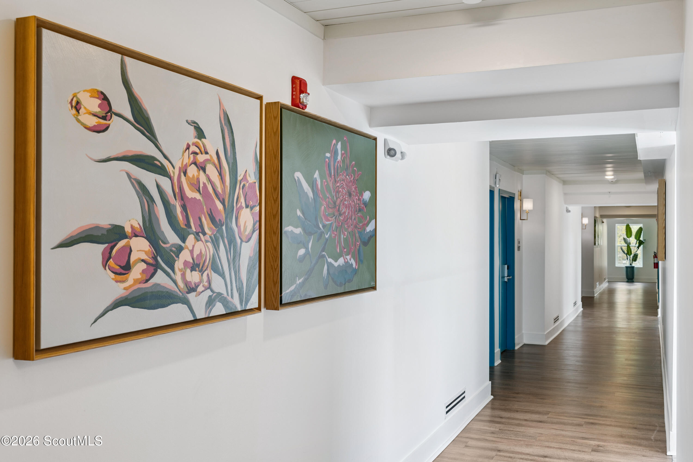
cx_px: 346
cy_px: 231
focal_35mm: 35
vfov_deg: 37.9
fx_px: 674
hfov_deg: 54.4
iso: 250
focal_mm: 35
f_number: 8
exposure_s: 1/6
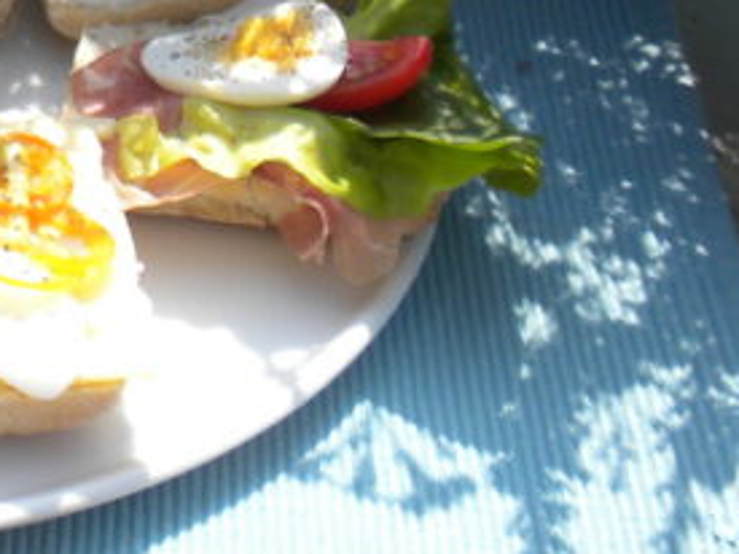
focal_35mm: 138
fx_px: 2945
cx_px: -400
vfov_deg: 10.3
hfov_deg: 13.4
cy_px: -325
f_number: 10
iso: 64
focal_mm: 6.6
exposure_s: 1/74
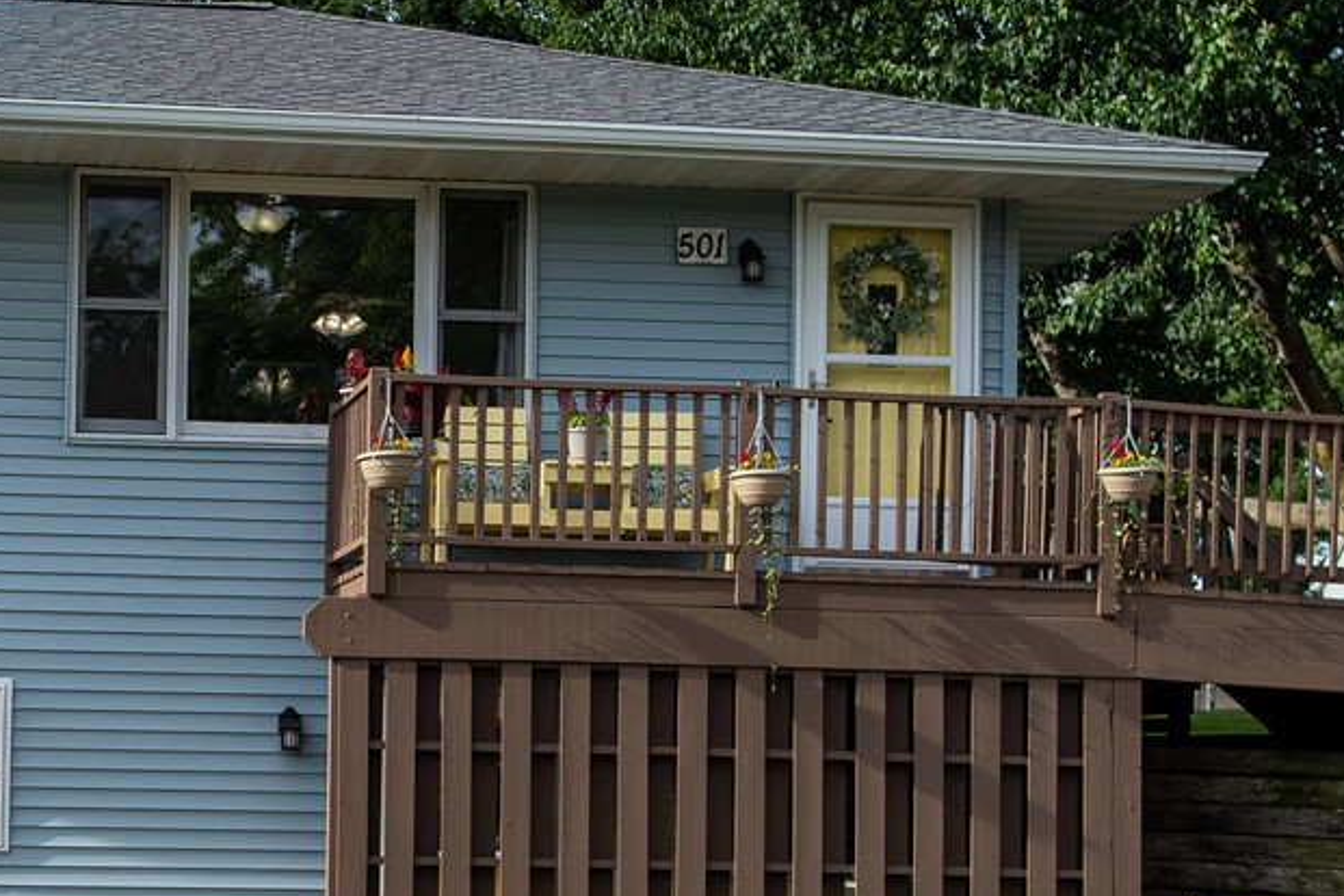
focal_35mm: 105
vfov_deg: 13.0
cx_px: 364
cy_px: 584
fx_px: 3920
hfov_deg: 19.3
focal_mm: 30
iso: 200
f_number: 2.8
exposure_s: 1/2500
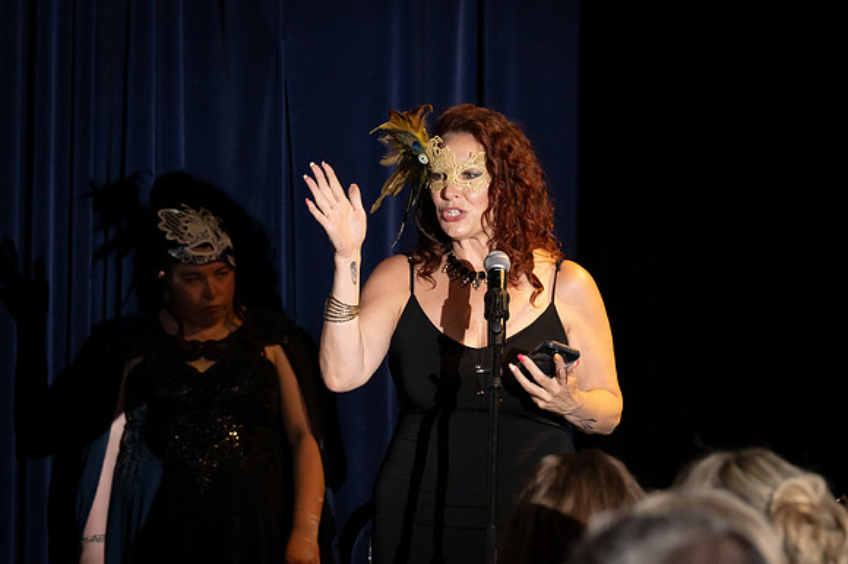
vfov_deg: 6.1
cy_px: 282
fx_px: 5297
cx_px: 424
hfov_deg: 9.2
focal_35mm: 225
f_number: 5
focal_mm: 150
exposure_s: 1/200
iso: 2500
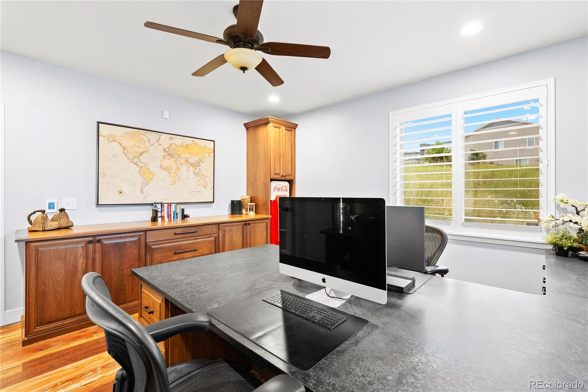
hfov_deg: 96.7
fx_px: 261
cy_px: 196
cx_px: 294
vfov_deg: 73.8
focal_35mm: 16
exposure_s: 1/3
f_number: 8
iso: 800
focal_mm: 16
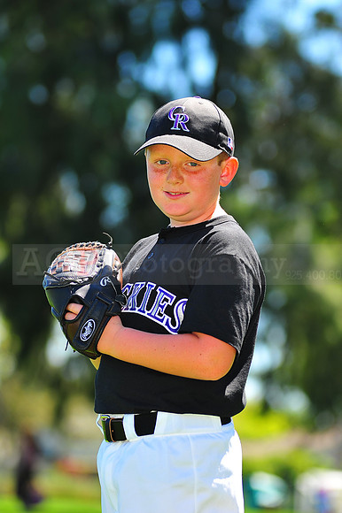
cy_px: 256
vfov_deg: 11.4
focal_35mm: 180
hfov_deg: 7.6
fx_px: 2568
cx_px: 171
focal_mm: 180
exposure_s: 1/400
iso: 200
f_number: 5
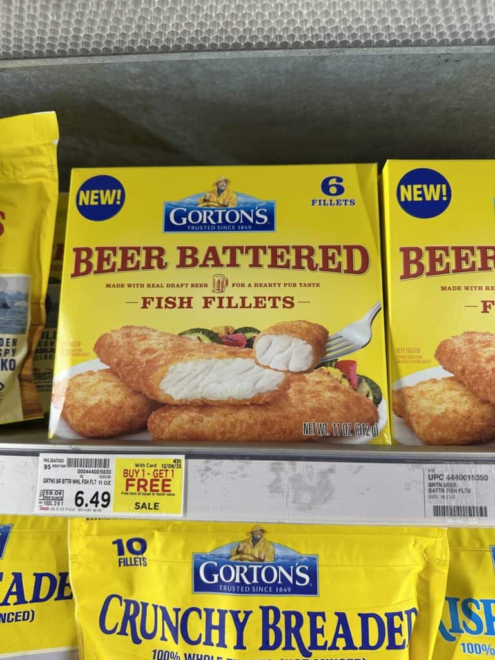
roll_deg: -0.6
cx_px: 248
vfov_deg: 71.6
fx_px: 458
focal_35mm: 24
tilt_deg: +3.3
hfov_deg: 56.8
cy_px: 330
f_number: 1.78
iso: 80
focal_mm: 6.86
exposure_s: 1/120
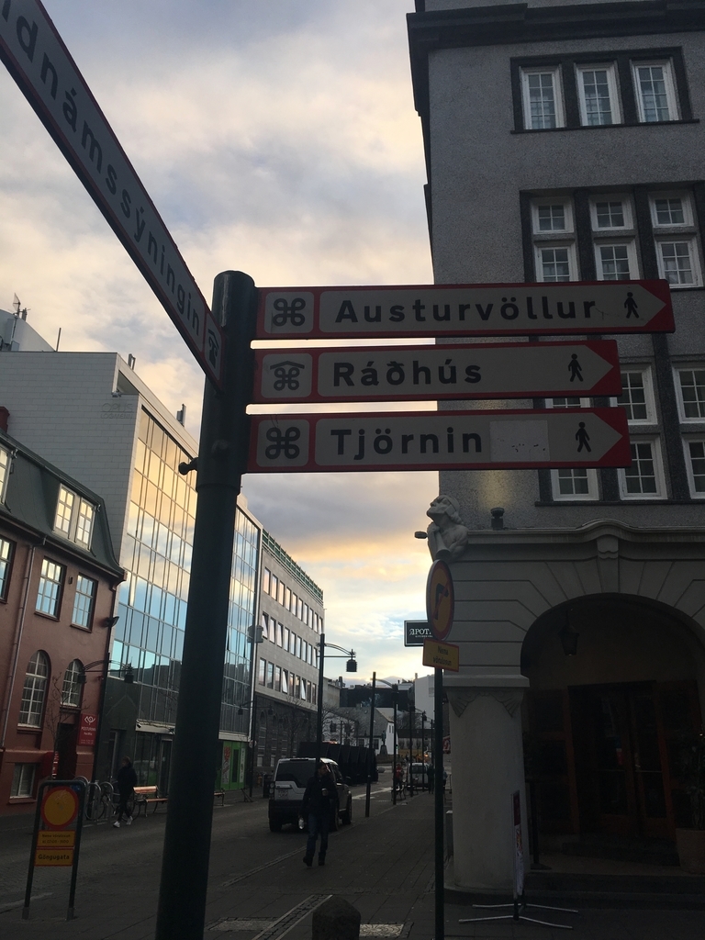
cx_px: 352
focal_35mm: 29
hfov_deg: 48.2
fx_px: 787
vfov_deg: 61.7
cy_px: 470
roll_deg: -0.3
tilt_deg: +20.7
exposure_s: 1/396
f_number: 2.2
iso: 25
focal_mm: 4.15
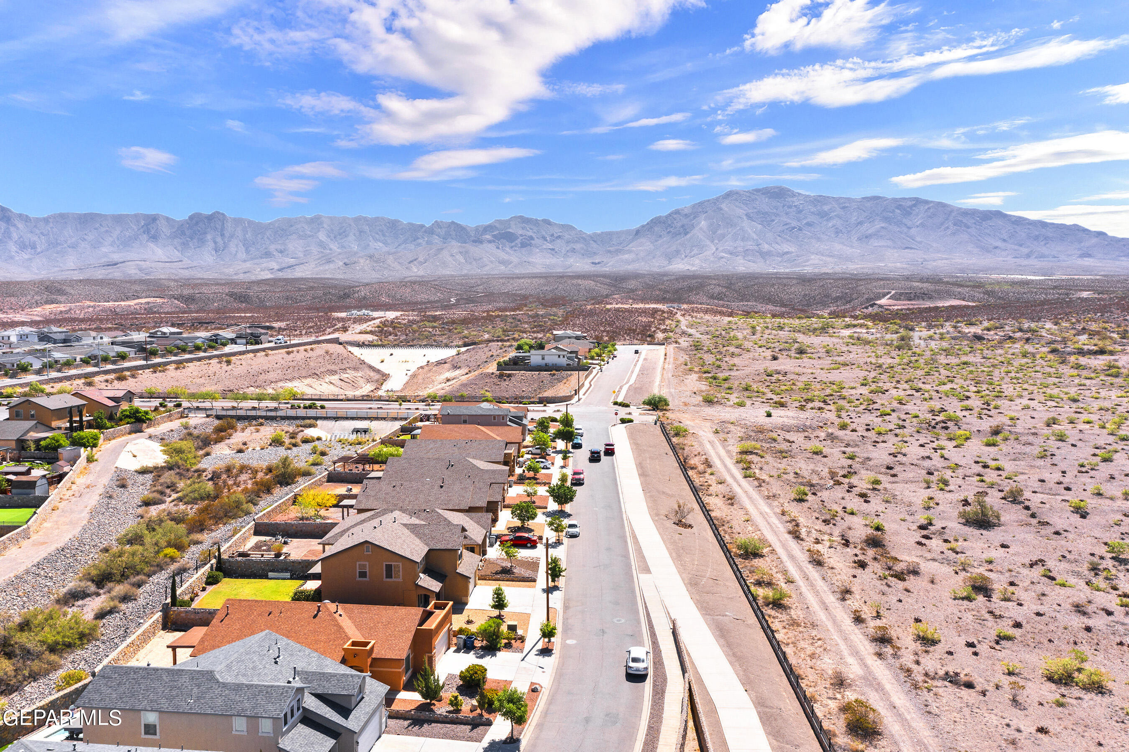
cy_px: 376
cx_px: 564
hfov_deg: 65.5
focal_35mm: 28
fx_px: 878
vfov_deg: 46.4
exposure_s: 1/500
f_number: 6.3
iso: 100
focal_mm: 10.26
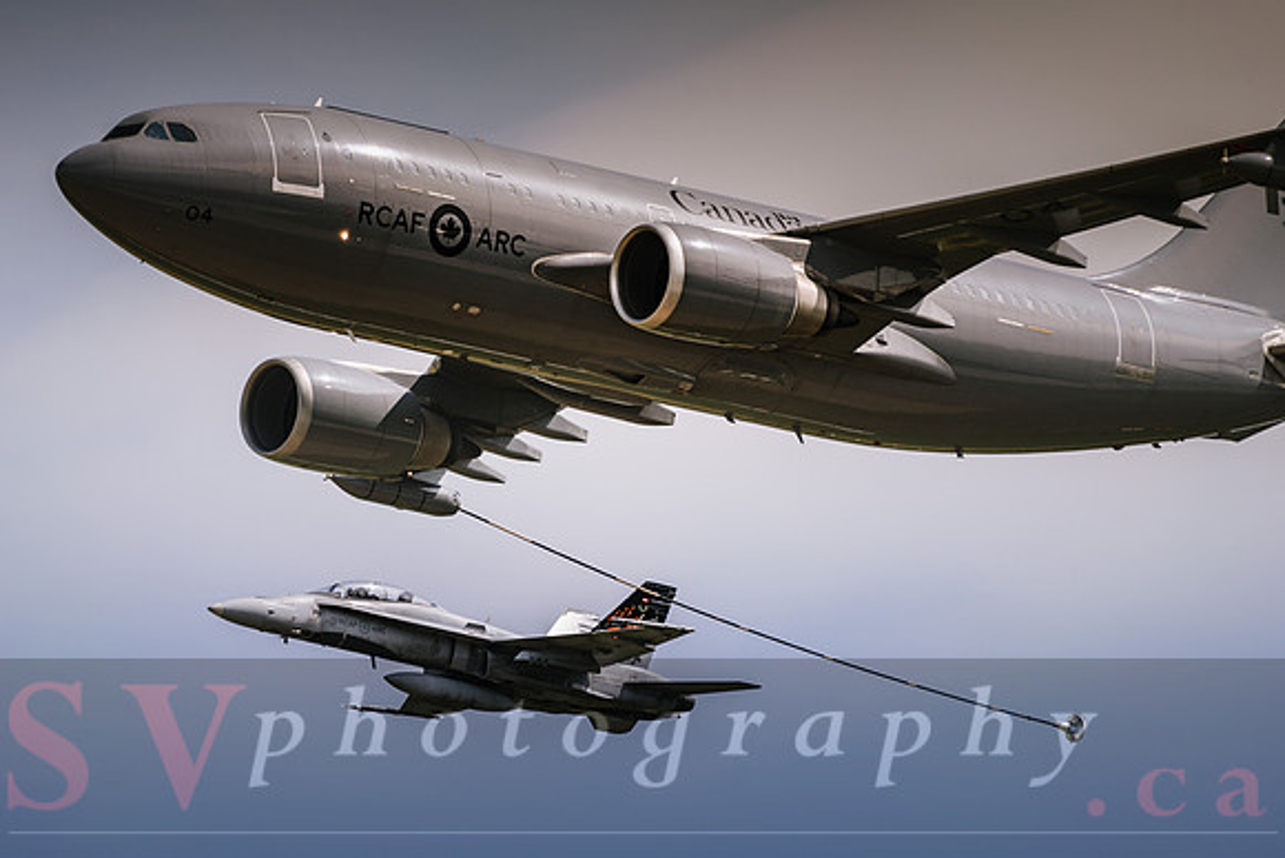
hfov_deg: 3.8
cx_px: 536
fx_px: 19134
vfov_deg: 2.6
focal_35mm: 536
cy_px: 500
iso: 160
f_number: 5.6
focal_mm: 460
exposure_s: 1/2000
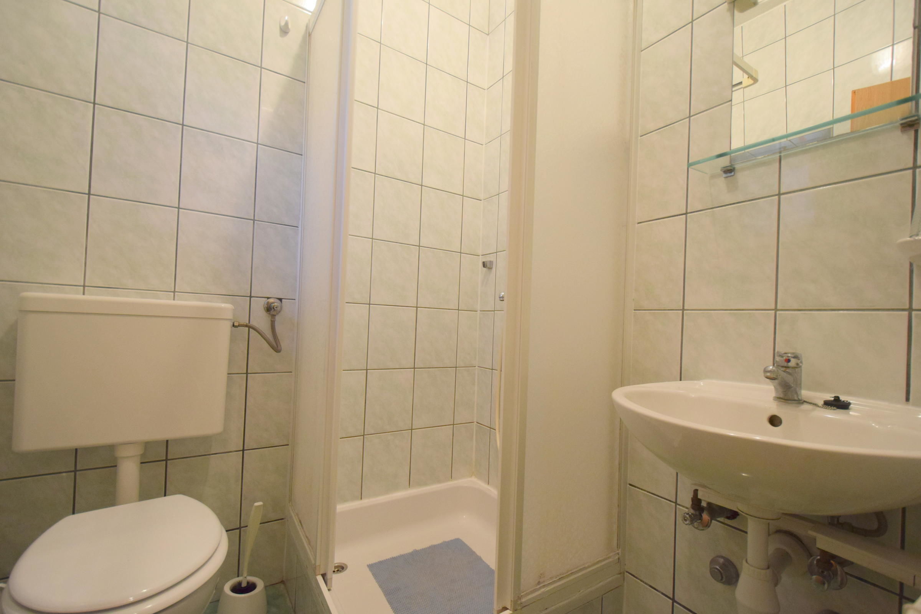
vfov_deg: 77.3
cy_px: 307
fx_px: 384
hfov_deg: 100.4
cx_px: 460
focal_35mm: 15
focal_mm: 10
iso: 1250
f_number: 3.5
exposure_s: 1/60
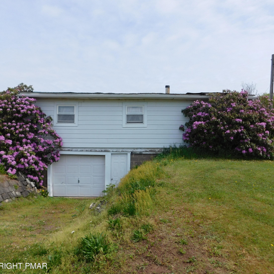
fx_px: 251
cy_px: 137
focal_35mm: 28
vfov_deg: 57.3
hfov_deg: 57.3
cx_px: 138
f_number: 6
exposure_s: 1/500
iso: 125
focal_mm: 4
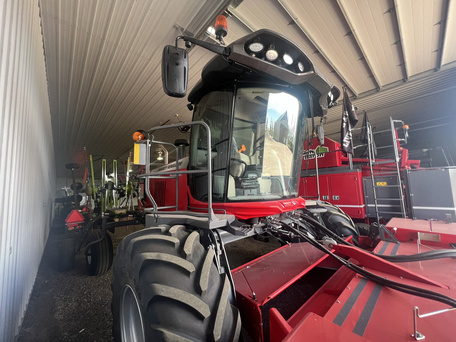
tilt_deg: +7.6
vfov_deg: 89.9
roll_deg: +4.3
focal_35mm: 13
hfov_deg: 106.2
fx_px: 171
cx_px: 228
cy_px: 171
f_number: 1.8
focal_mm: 1.57
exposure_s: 1/99
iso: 160
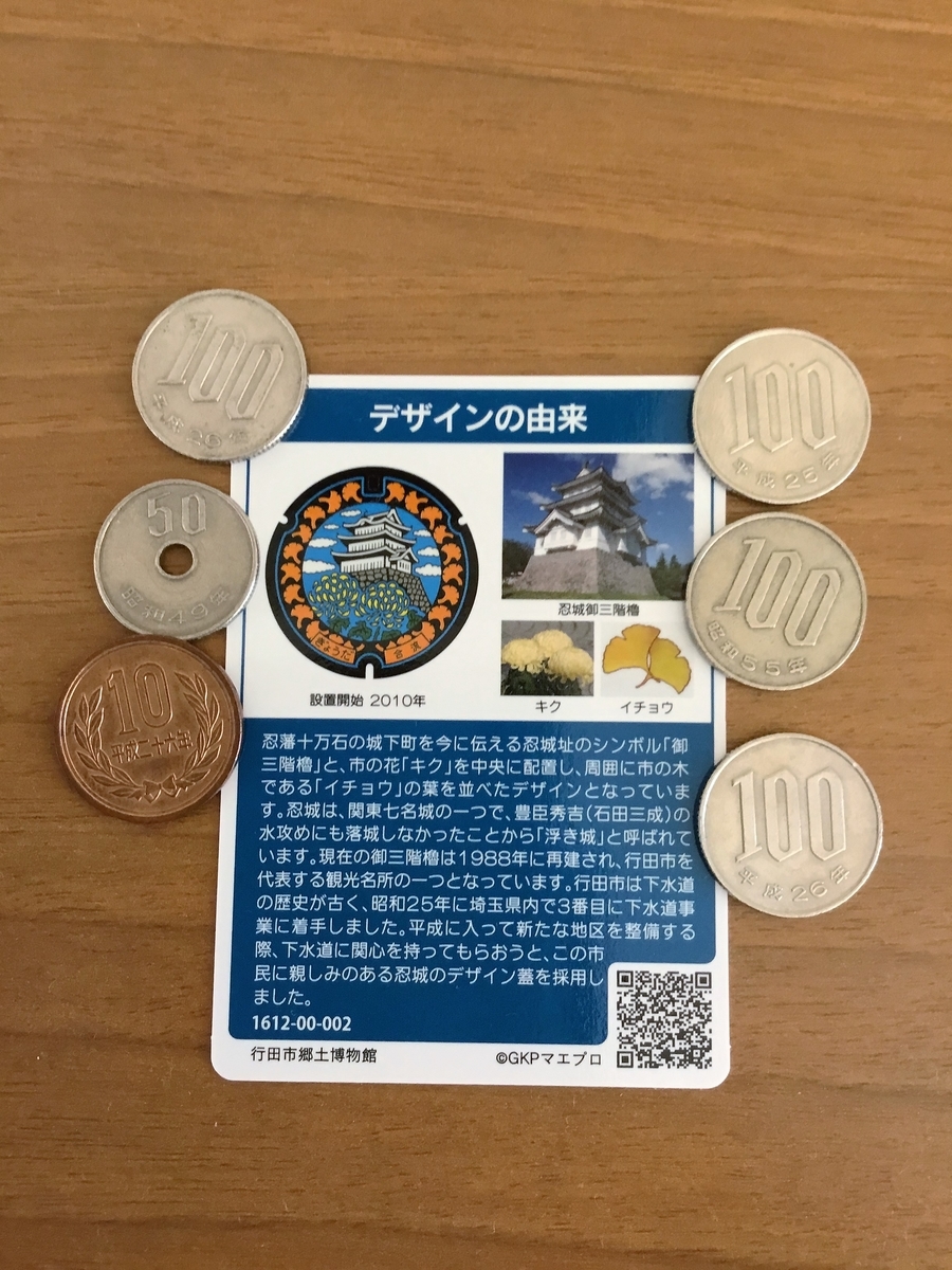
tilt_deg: -84.7
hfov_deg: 45.4
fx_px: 1137
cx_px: 476
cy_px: 635
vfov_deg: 58.4
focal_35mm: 31
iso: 80
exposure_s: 1/33
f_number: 2.4
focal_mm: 3.3
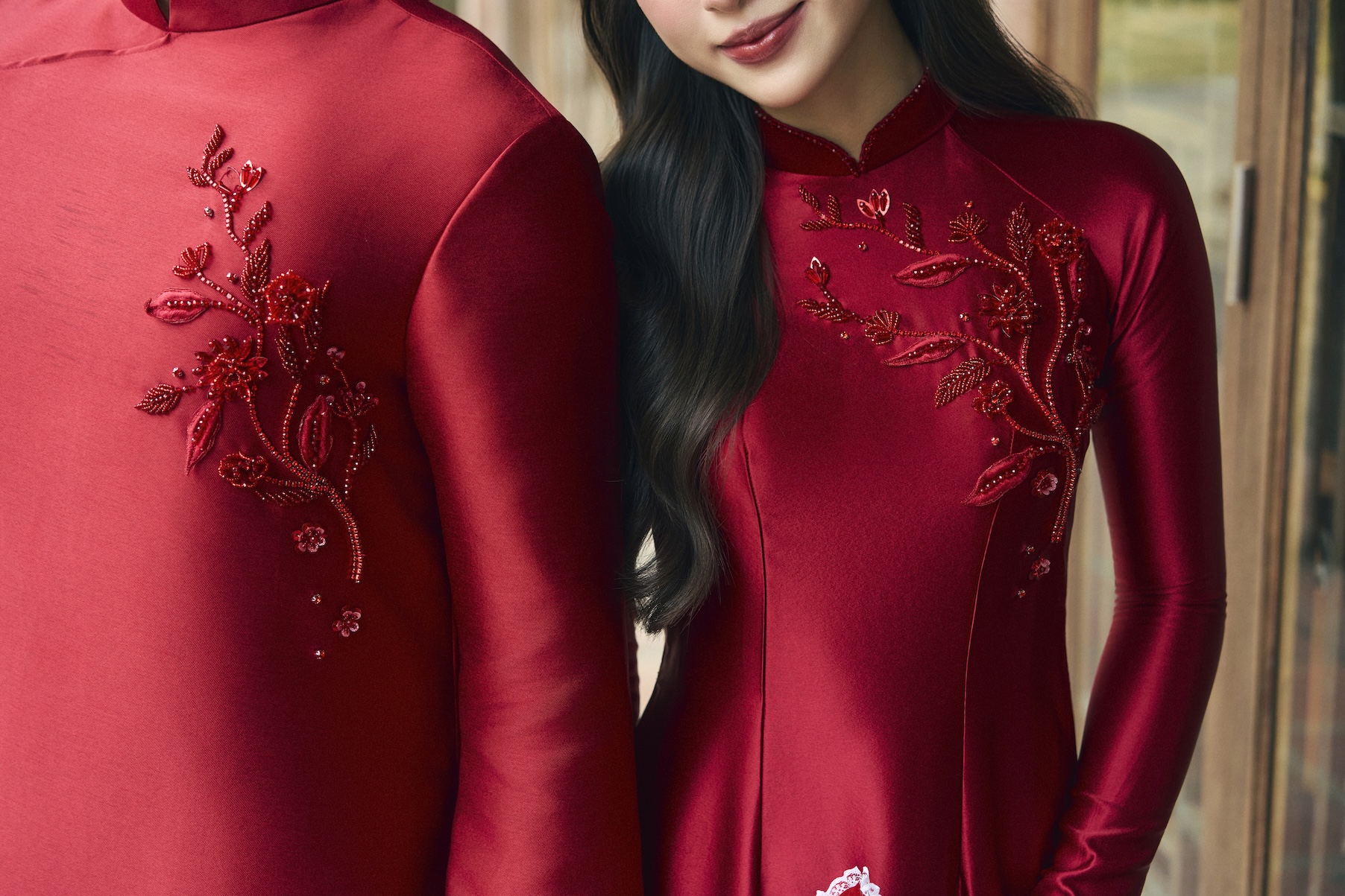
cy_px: 448
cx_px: 672
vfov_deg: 24.6
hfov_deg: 36.2
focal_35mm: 55
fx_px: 2055
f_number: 3.5
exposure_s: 1/640
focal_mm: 55
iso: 500
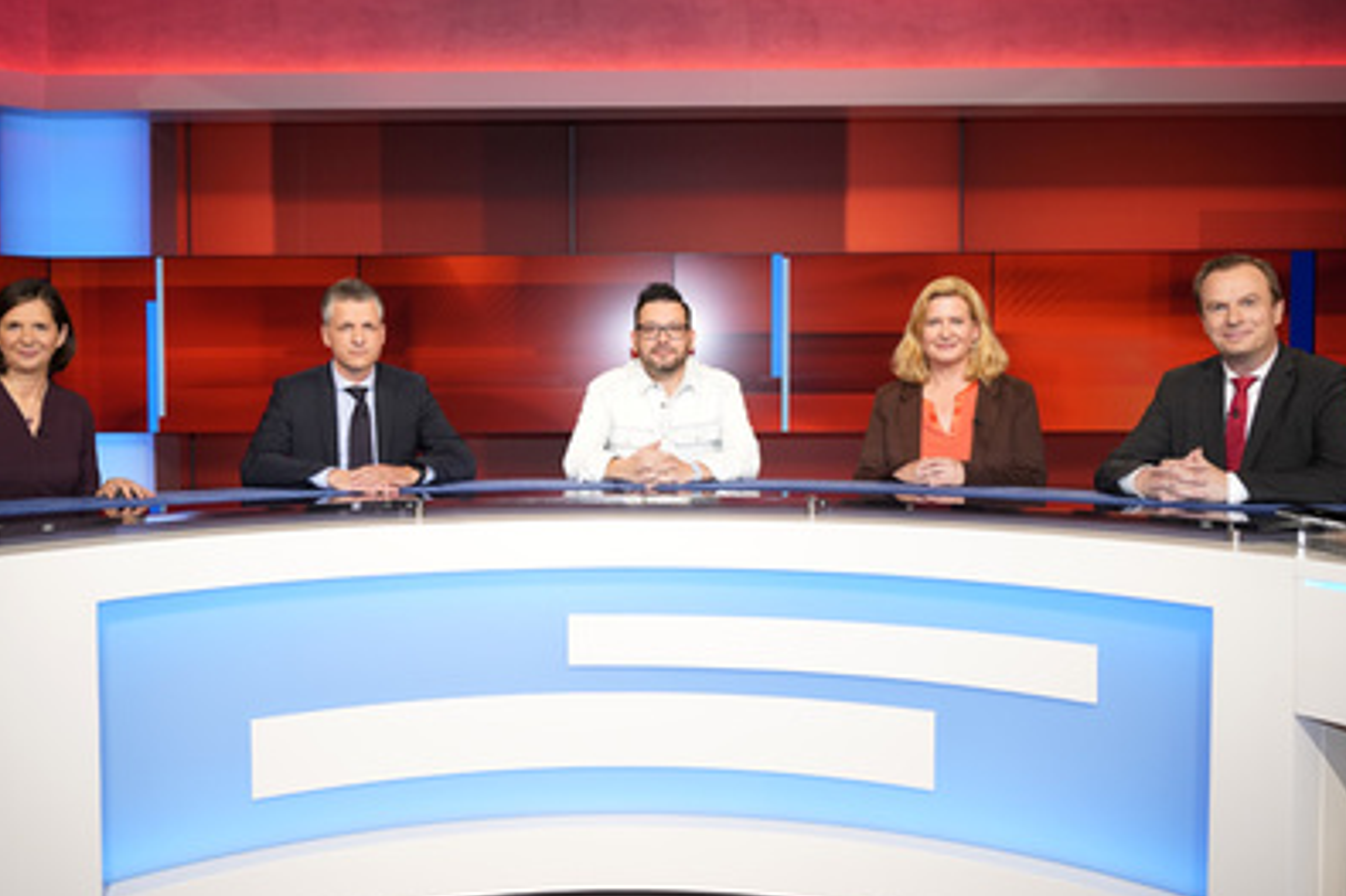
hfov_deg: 58.7
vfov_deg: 41.1
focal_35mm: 32
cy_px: 446
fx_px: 1196
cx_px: 629
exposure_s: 1/125
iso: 1600
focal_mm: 28
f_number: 4.5
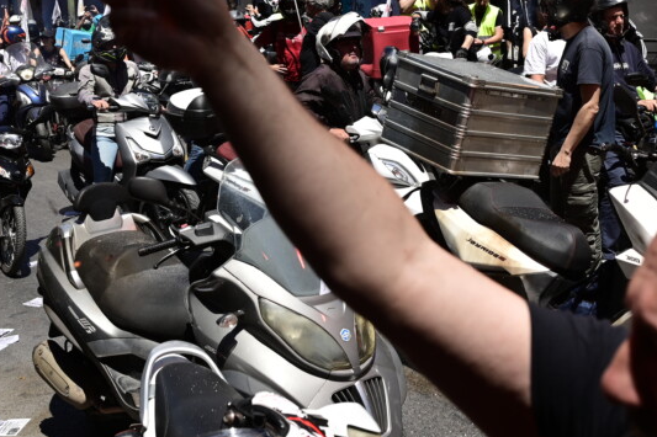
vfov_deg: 24.5
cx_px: 332
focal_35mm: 54
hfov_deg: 36.9
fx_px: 985
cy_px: 60
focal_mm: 24
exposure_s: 1/1250
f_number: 4.5
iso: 100
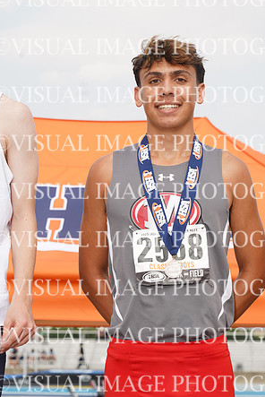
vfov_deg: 18.6
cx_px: 166
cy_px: 215
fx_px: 1213
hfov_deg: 12.5
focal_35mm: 110
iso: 100
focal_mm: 84
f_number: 8
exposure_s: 1/160
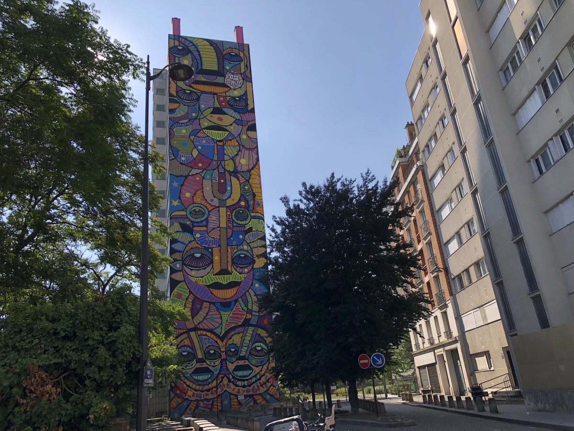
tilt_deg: +22.6
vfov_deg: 49.7
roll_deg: +7.0
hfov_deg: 63.4
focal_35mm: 28
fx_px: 464
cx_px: 287
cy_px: 216
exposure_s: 1/2667
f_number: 1.8
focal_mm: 4
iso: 20
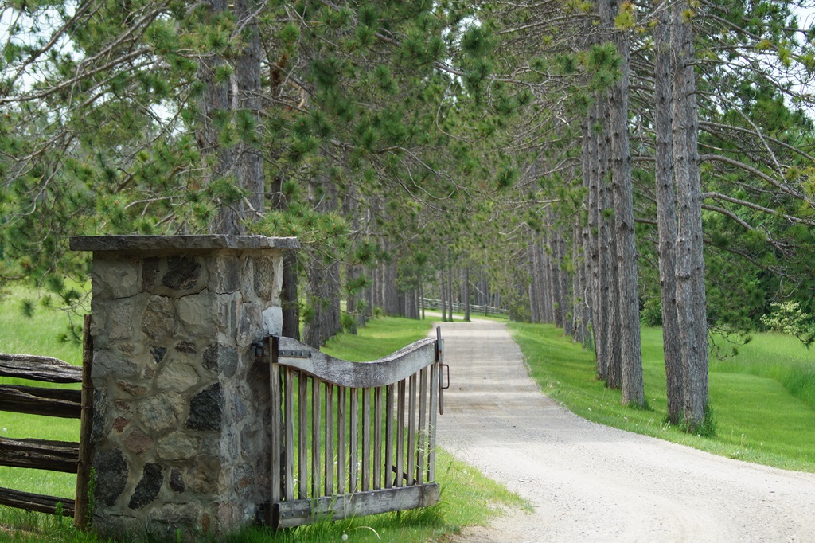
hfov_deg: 18.2
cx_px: 408
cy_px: 272
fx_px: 2546
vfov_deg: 12.2
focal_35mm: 112
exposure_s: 1/125
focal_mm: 75
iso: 100
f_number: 5
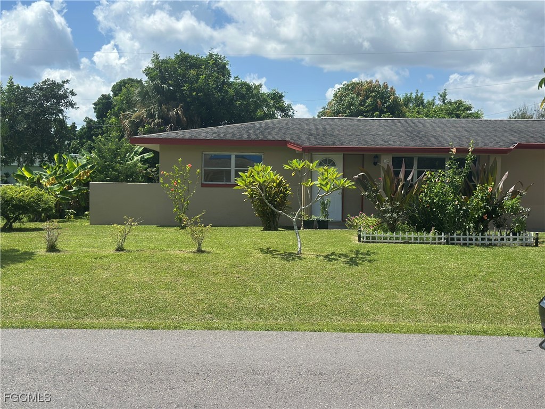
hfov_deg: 39.7
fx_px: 756
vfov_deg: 30.3
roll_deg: -1.4
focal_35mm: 48
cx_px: 272
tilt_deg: -1.5
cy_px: 204
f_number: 1.78
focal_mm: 6.86
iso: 80
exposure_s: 1/5556
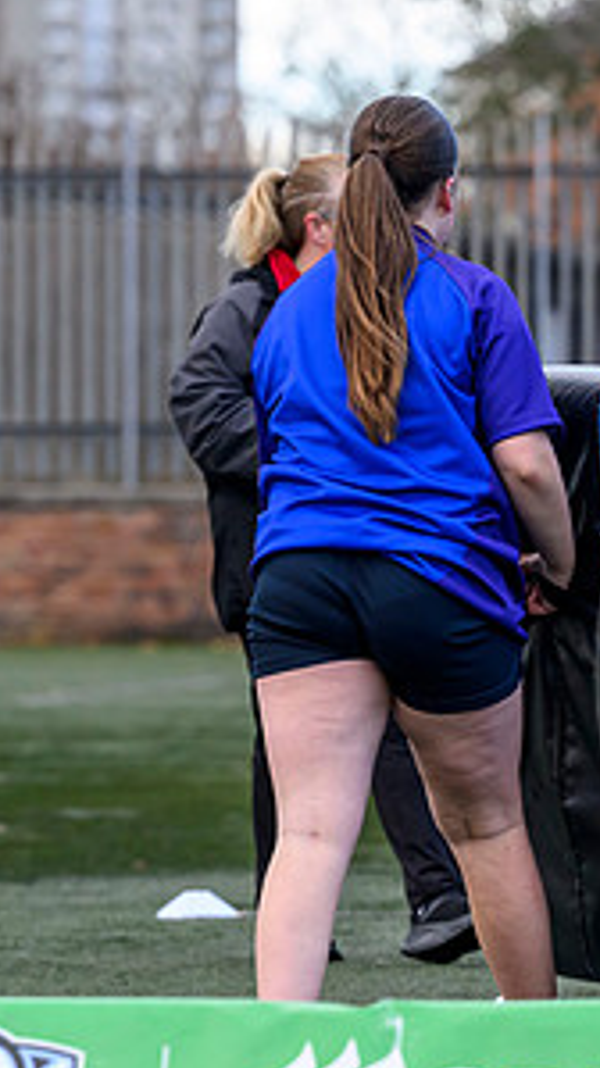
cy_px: 778
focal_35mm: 345
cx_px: 829
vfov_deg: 6.3
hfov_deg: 3.5
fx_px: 9766
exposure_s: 1/1600
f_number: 4
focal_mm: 150
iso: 1600
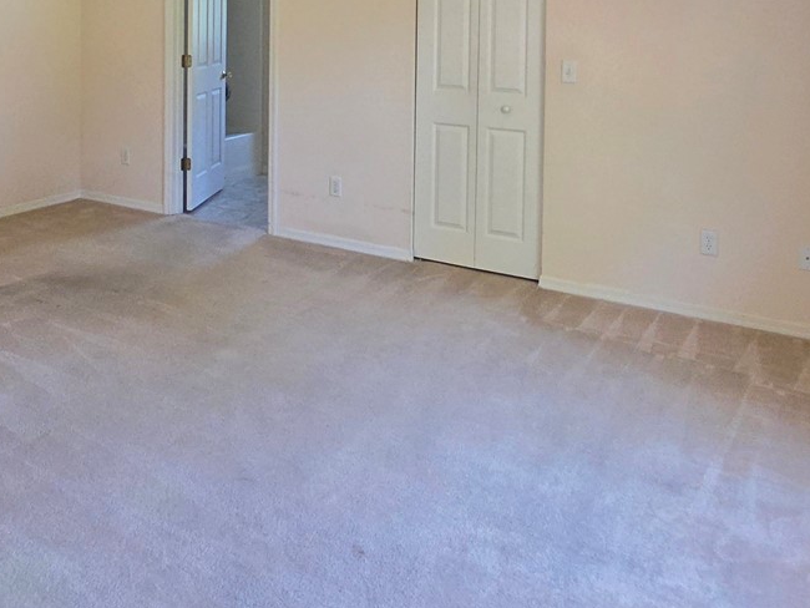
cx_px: 324
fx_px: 749
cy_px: 25
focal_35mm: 32
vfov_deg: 39.8
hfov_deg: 56.4
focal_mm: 2.2
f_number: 1.9
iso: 500
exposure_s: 1/359
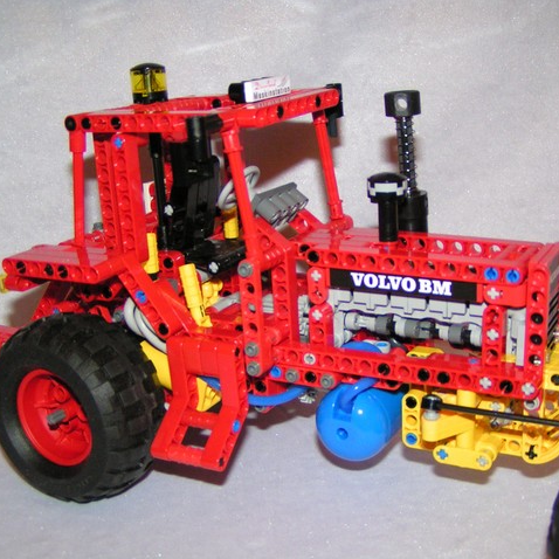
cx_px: 304
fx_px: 822
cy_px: 280
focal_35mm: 45
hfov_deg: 37.5
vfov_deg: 37.6
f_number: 2.8
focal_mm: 5.8
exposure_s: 1/40
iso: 200
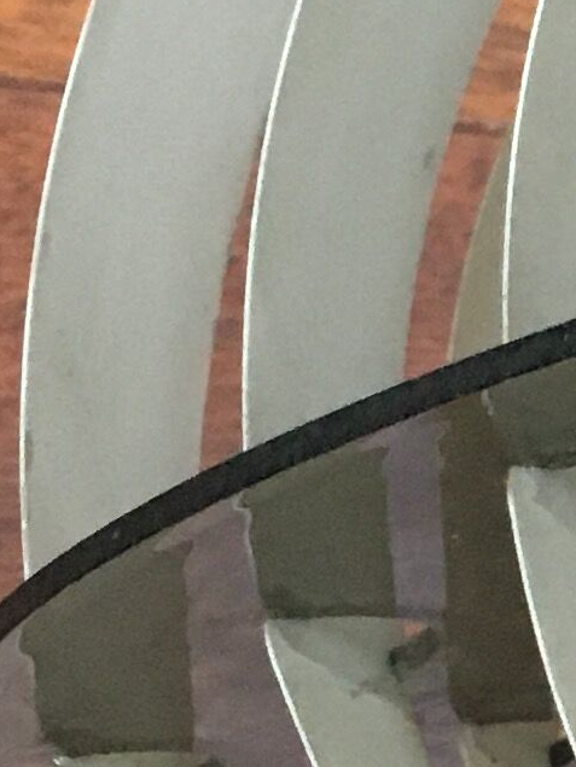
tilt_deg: -83.7
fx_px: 4078
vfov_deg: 10.7
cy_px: 724
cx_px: 1552
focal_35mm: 184
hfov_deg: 7.4
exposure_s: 1/33
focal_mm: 4.15
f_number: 2.2
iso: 200
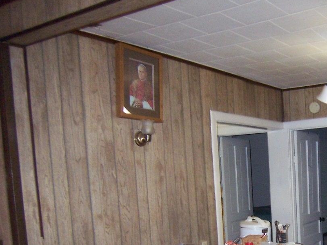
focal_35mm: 44
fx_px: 416
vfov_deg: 31.4
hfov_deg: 40.4
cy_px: 219
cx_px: 281
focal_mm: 3.8
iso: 200
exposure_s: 1/30
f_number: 2.8
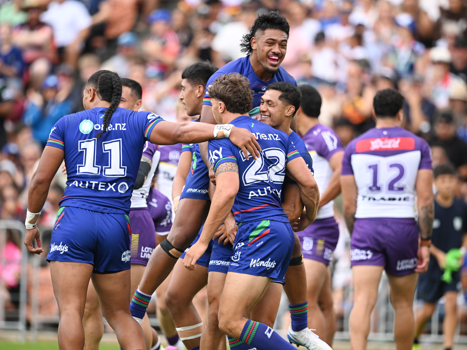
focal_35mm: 542
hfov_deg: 3.7
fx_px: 7312
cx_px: 244
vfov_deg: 2.7
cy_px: 175
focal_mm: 500
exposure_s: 1/640
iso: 400
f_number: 4
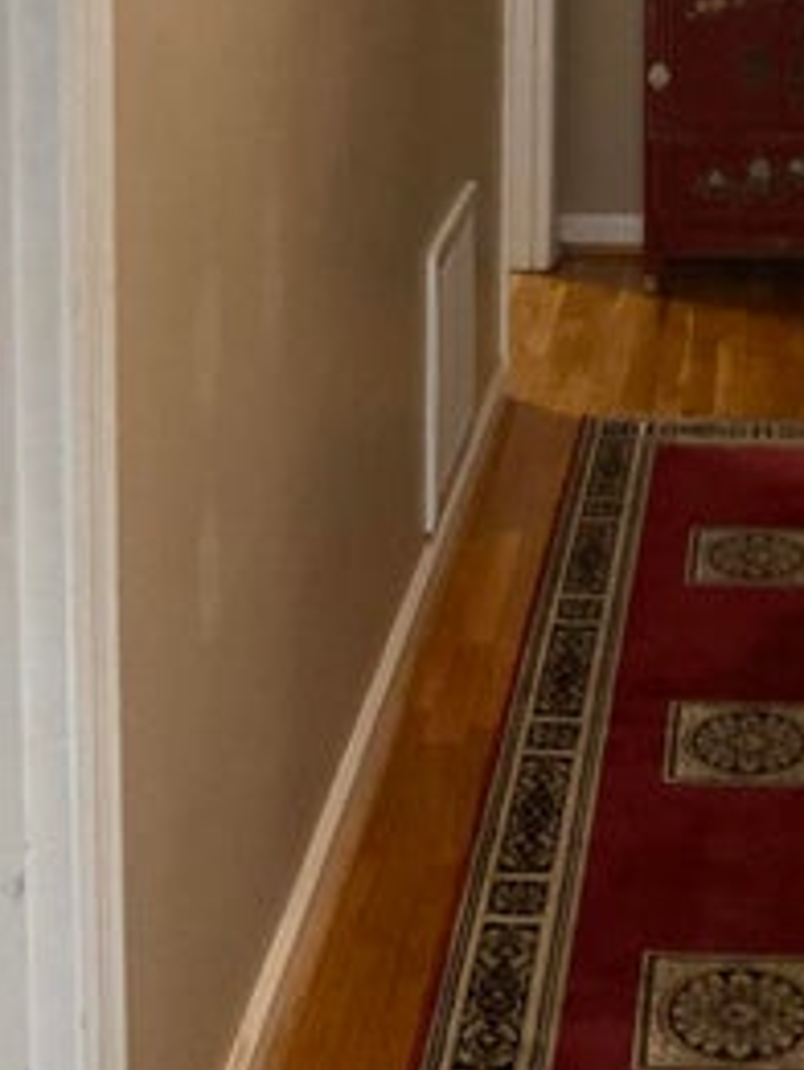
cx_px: 681
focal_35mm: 71
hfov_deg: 20.4
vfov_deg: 24.9
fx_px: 2197
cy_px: -184
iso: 320
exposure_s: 1/40
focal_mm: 3
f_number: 1.8
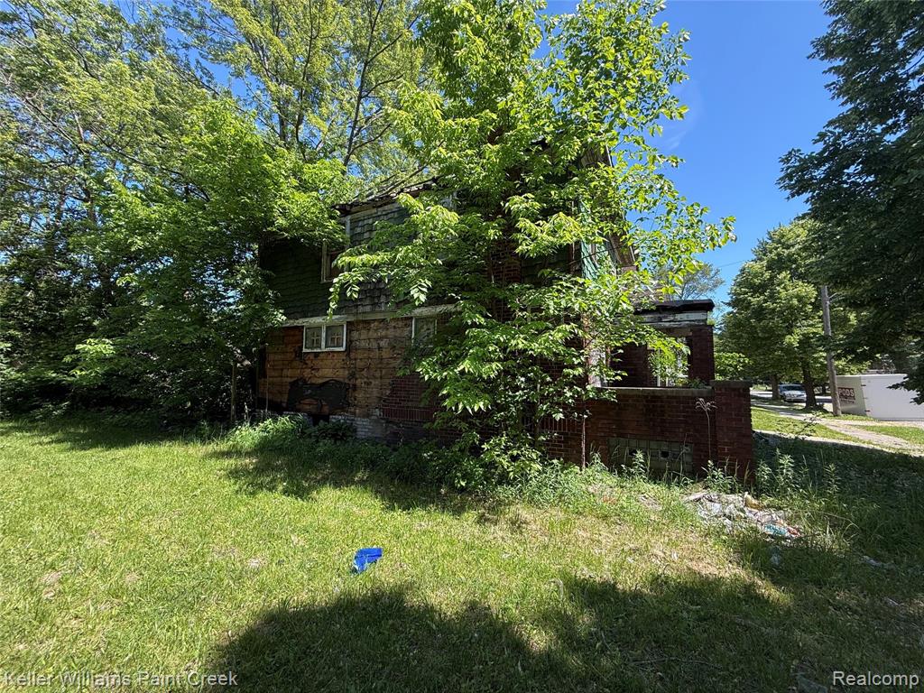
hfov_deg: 102.1
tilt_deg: +4.9
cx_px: 462
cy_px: 346
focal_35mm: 14
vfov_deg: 85.7
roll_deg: +0.2
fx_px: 374
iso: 50
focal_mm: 2.22
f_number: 2.2
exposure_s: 1/328
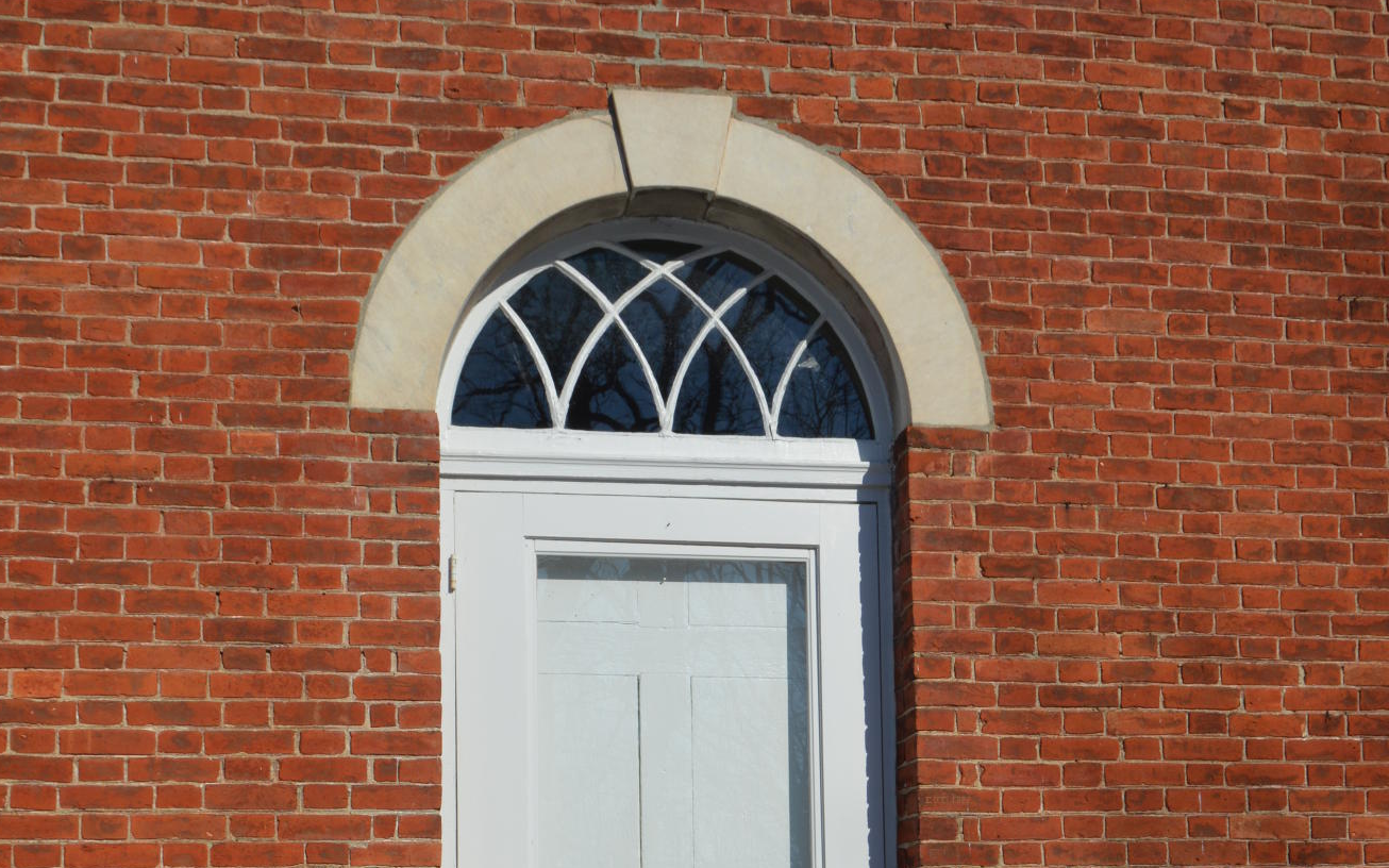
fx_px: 2036
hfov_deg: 37.7
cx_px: 692
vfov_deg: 23.1
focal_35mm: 54
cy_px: 864
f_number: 10
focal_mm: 23
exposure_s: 1/400
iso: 100
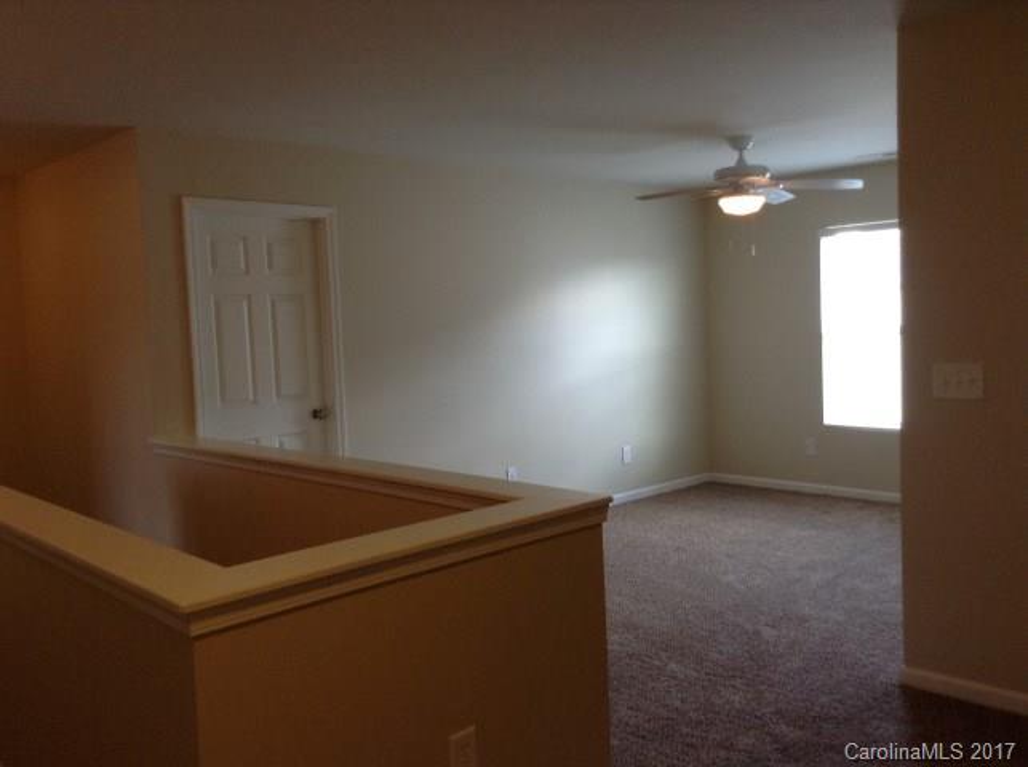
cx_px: 514
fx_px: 978
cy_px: 384
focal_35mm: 33
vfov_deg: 42.8
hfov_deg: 55.4
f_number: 2.4
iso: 80
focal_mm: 3.3
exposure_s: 1/24
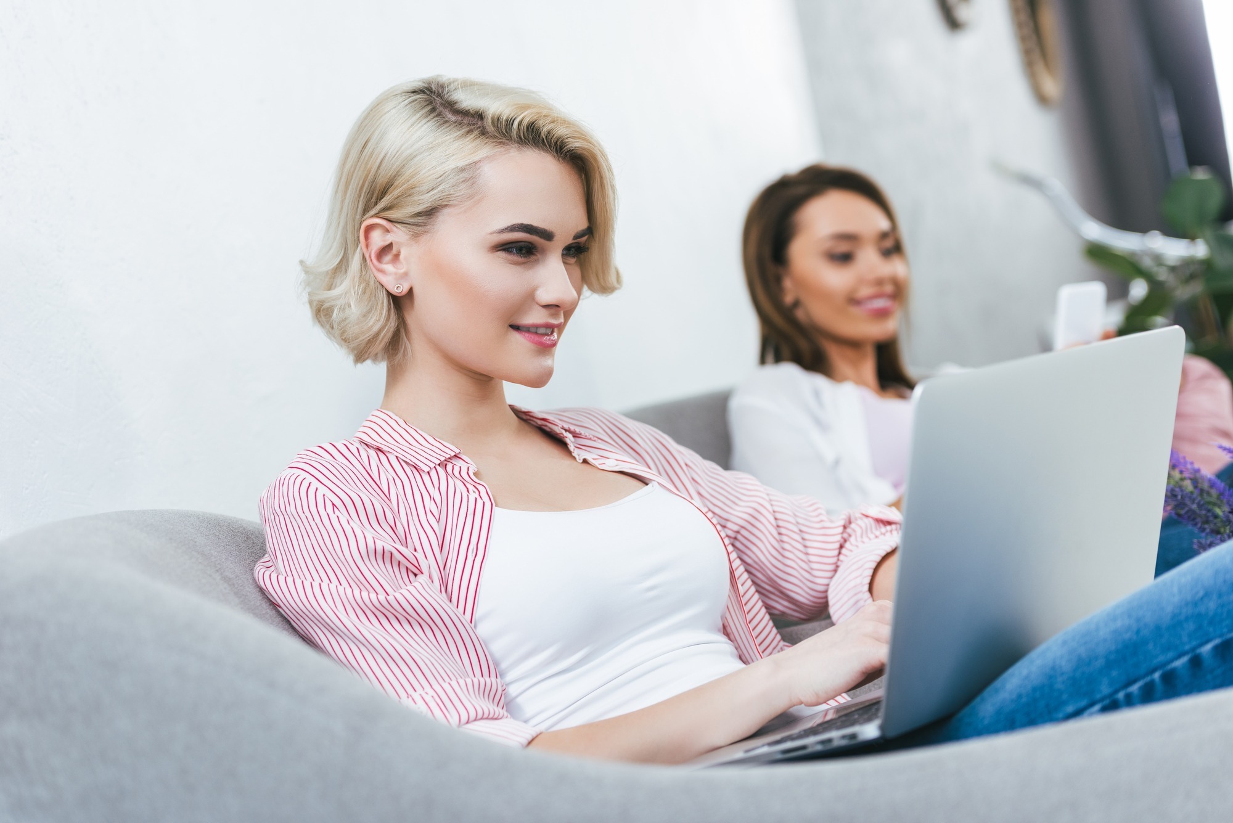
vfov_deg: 19.5
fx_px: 2398
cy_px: 412
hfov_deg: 28.8
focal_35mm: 70
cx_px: 616
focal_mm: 70
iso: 250
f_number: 3.5
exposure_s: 1/200
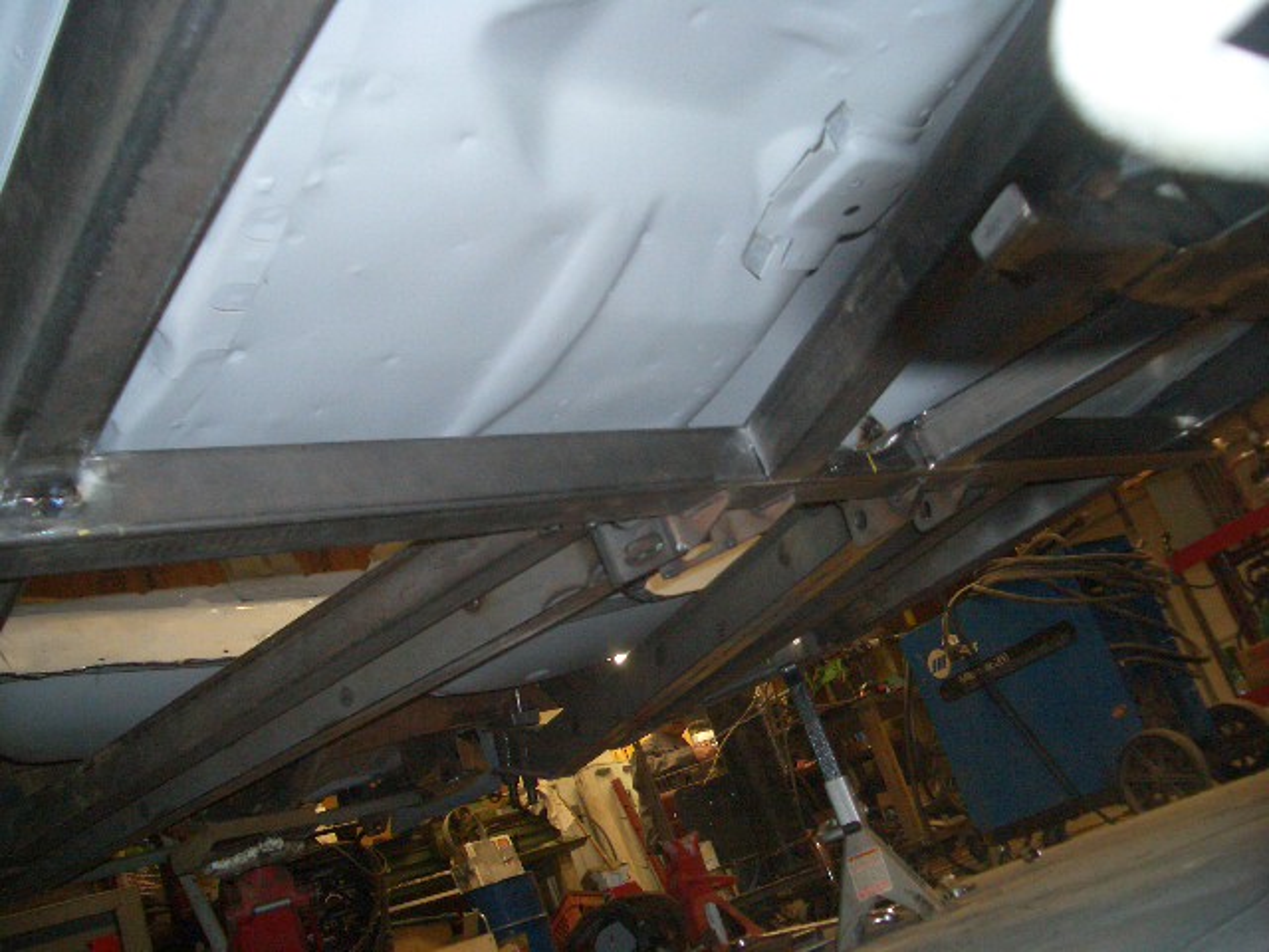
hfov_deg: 52.6
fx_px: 1283
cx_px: 634
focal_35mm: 35
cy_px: 476
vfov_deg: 40.7
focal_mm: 5.8
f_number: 2.6
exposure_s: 1/60
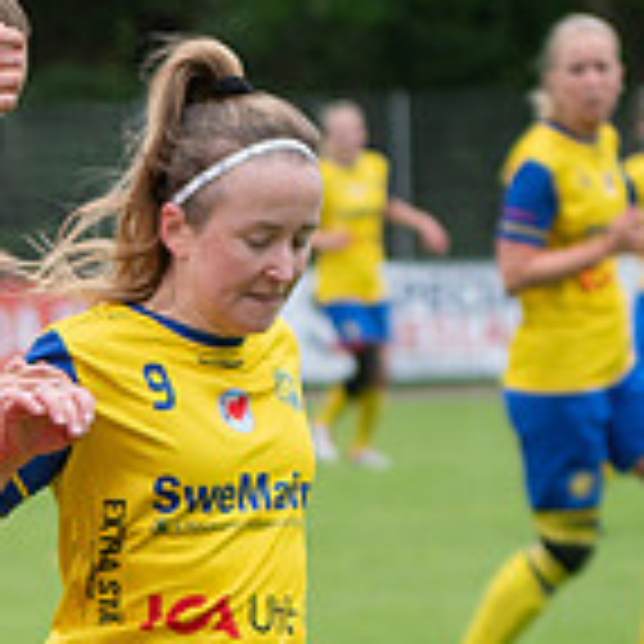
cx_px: -99
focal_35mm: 363
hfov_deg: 4.8
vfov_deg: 4.8
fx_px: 7640
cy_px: 772
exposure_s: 1/1250
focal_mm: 70
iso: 250
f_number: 3.2
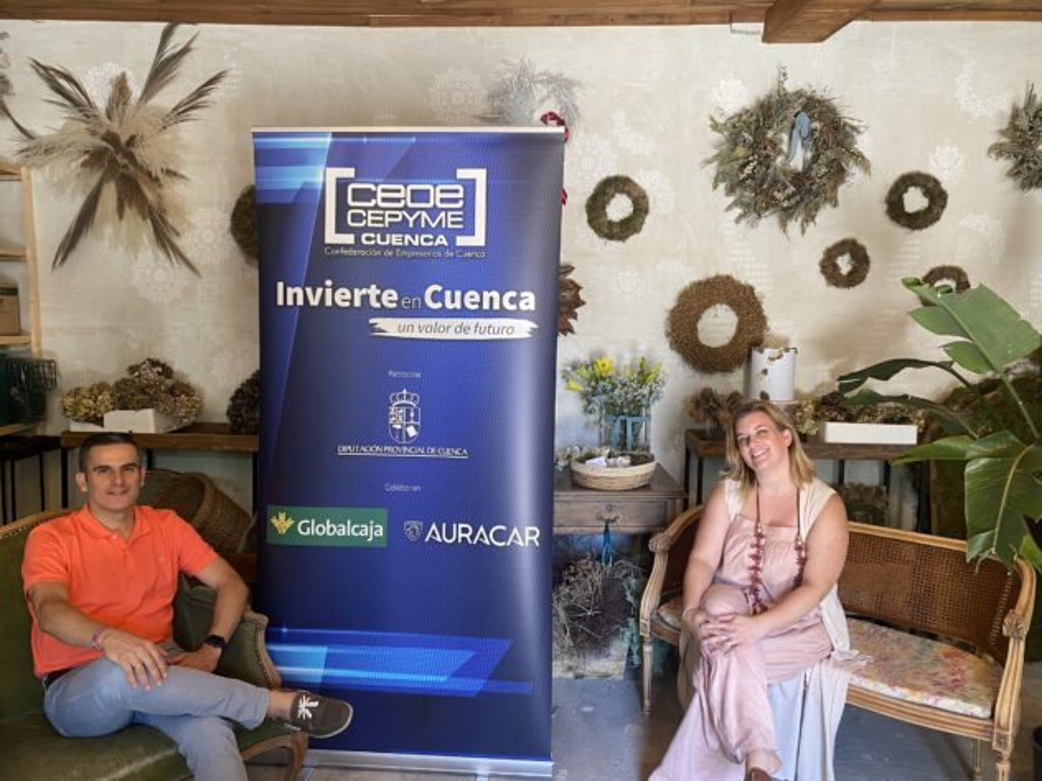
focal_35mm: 26
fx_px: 783
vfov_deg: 53.1
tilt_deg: -5.3
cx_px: 521
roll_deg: -0.7
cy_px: 390
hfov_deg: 67.3
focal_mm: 4.25
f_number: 1.8
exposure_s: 1/50
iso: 100
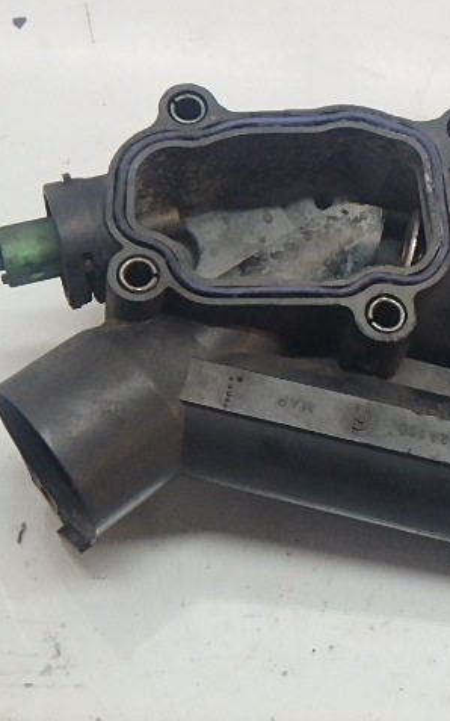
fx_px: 1256
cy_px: 360
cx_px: 325
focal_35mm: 64
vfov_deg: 32.0
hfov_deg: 20.2
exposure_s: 1/40
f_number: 5.2
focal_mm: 8.1
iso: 800
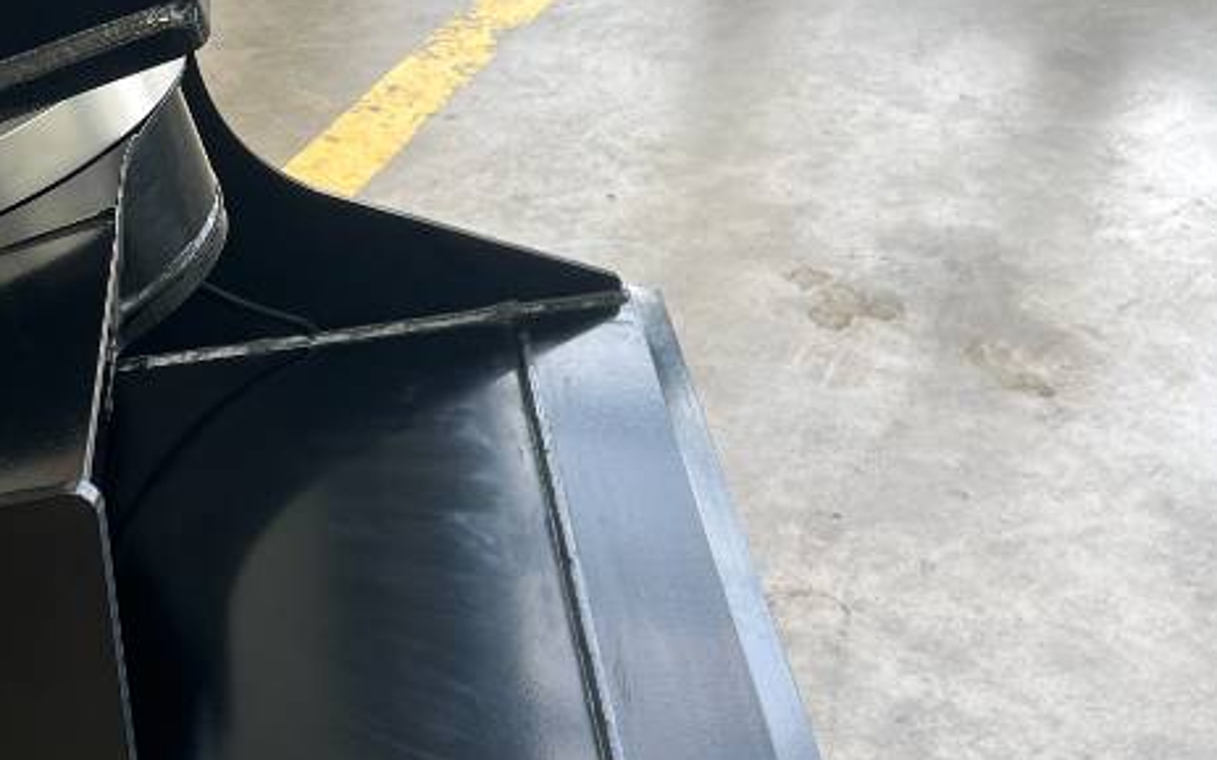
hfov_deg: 32.1
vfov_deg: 21.1
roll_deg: -0.9
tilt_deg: -36.5
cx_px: 160
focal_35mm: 61
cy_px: 576
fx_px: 2022
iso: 40
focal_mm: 5.7
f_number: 1.5
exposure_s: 1/171
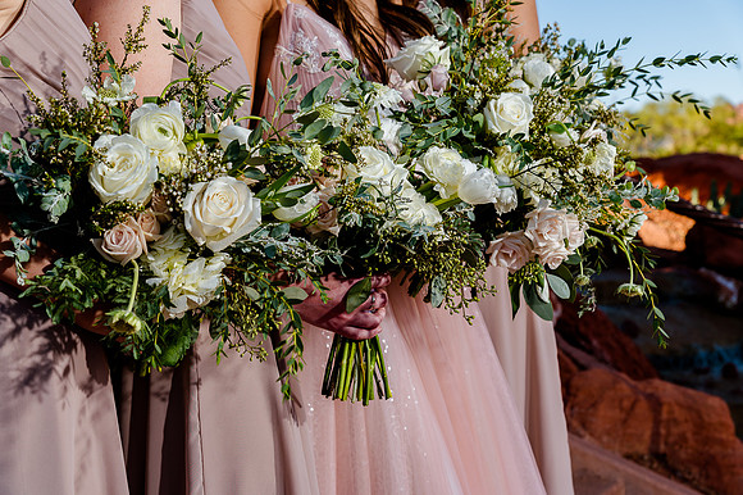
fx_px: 1279
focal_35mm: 62
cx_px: 372
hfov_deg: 32.4
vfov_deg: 21.9
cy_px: 248
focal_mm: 62
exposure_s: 1/200
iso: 125
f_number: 8
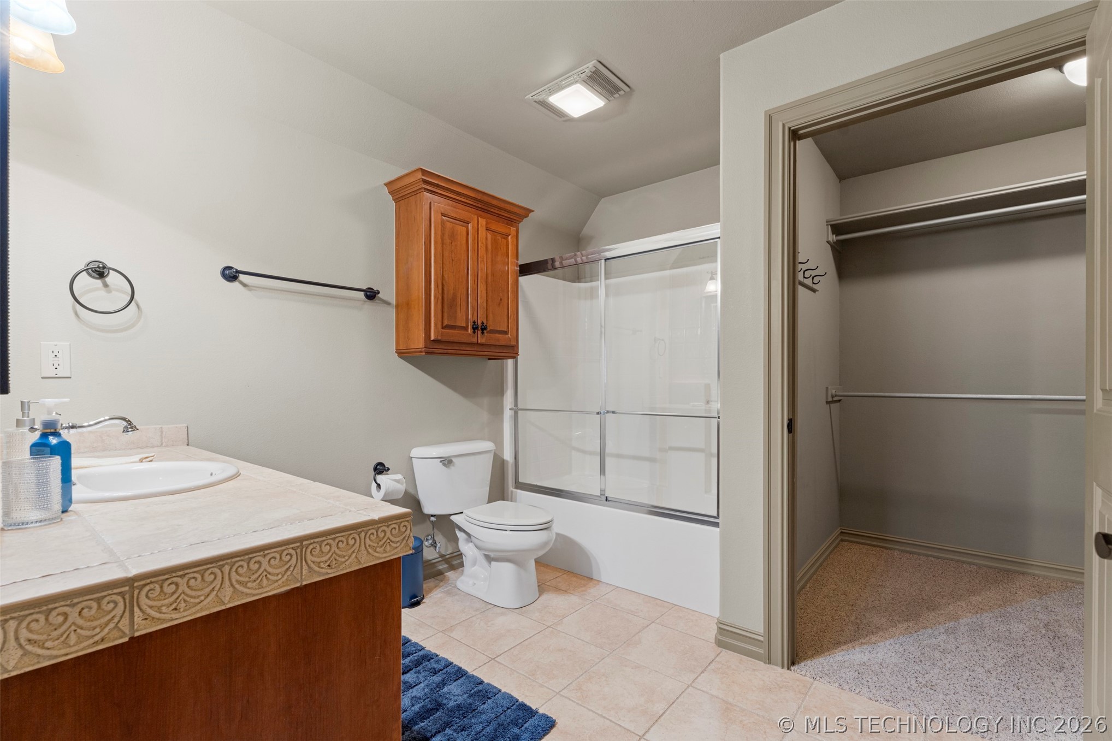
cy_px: 370
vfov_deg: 73.7
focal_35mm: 16
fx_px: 494
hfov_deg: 96.7
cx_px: 556
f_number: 8
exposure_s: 1.3
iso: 200
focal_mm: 16
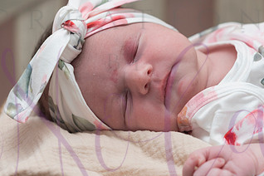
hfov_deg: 13.0
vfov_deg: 8.7
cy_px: 60
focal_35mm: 158
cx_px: 141
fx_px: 1159
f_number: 4
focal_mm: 85
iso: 400
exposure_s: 1/320
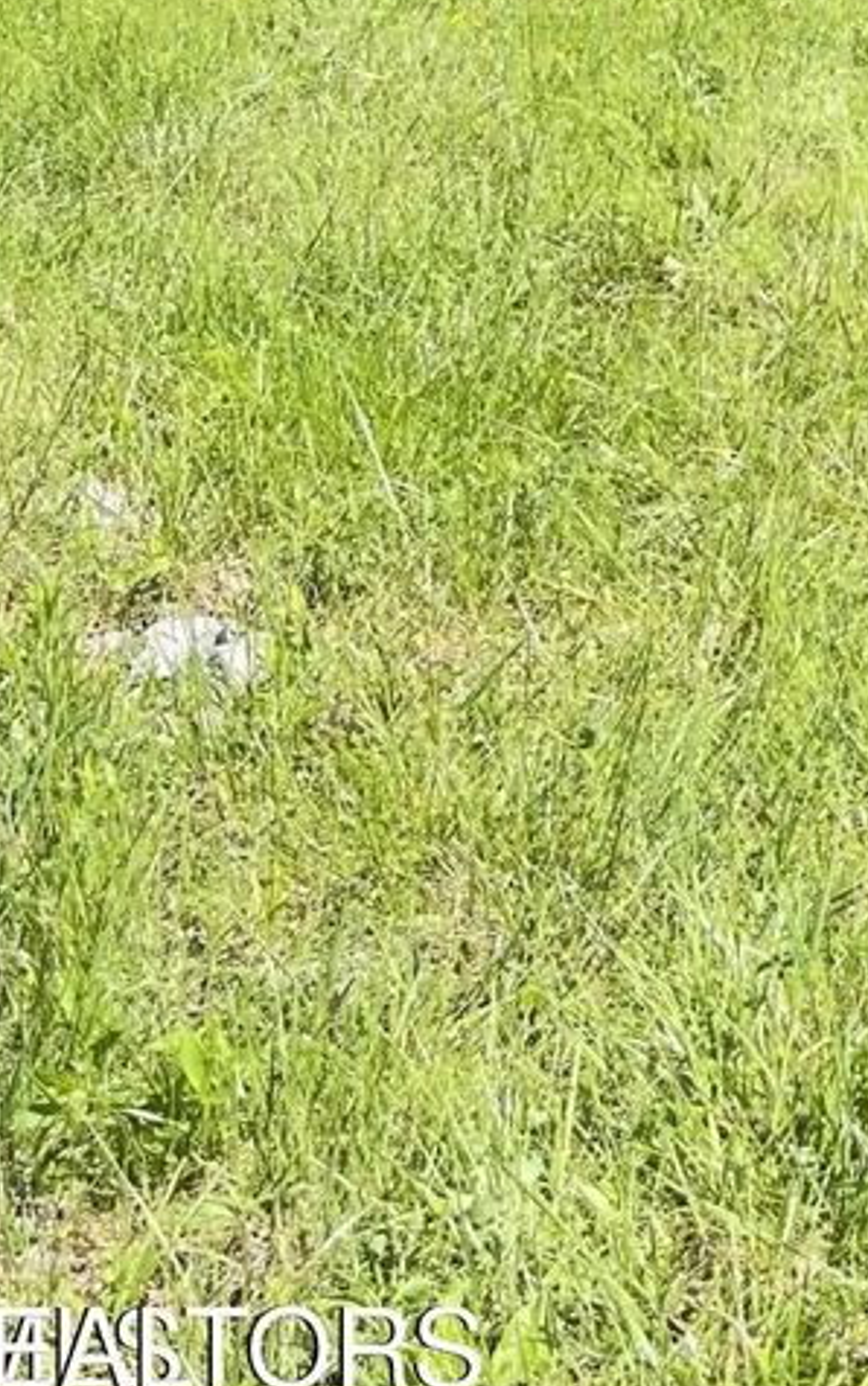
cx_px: 1133
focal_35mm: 79
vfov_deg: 23.0
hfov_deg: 15.7
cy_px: -456
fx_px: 2986
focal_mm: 5.1
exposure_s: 1/621
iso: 32
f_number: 1.6
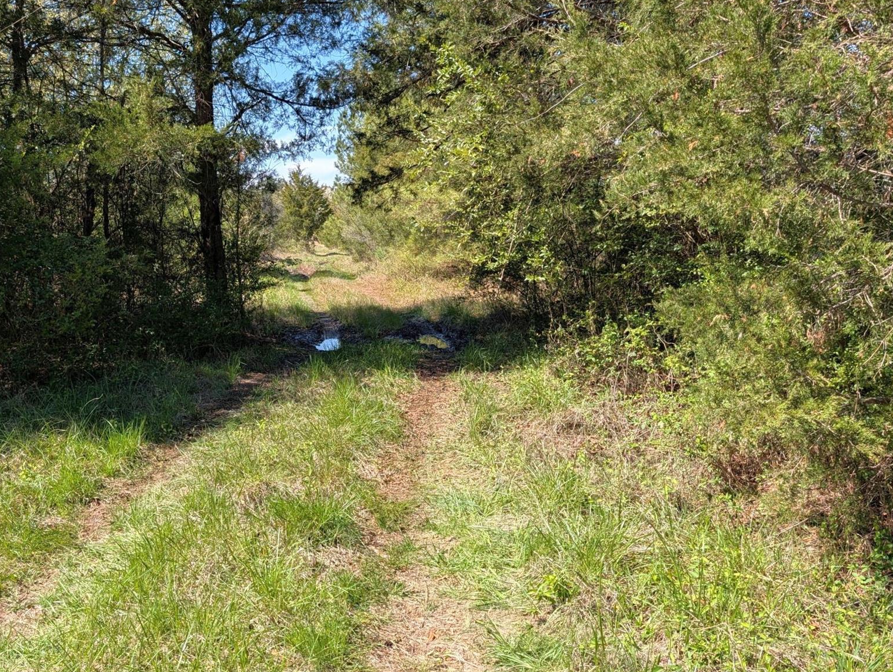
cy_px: 348
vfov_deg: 44.3
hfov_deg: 56.0
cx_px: 332
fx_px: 827
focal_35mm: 32
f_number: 1.68
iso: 19
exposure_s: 1/621
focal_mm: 6.9
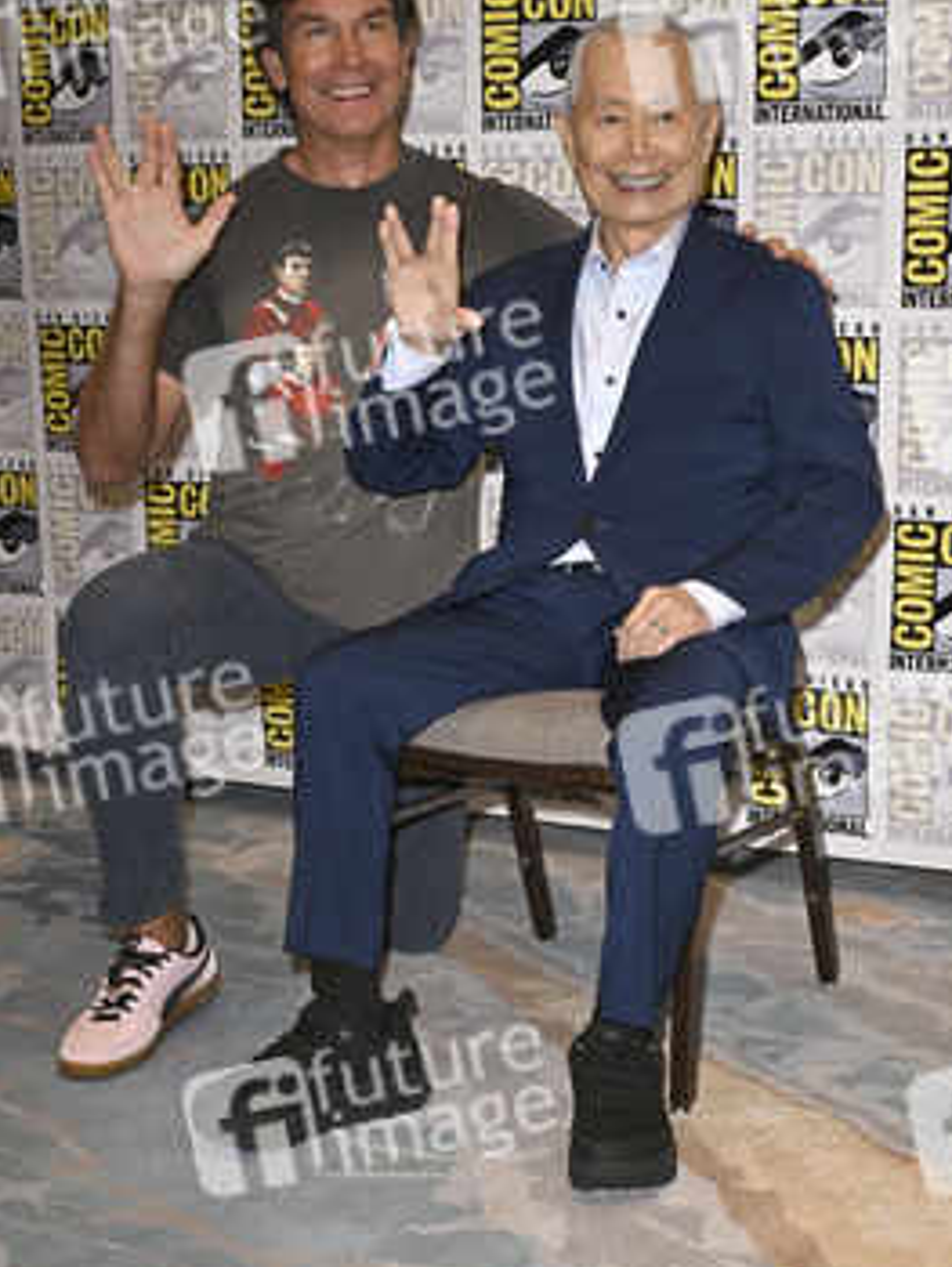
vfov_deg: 42.0
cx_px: 474
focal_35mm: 45
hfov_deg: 32.2
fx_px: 1648
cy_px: 568
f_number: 6.3
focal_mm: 41
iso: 2000
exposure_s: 1/250
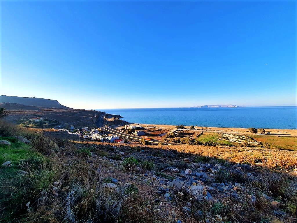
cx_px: 148
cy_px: 112
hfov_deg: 106.2
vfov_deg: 89.9
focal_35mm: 13
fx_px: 112
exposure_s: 1/694
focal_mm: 1.8
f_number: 2.2
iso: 50
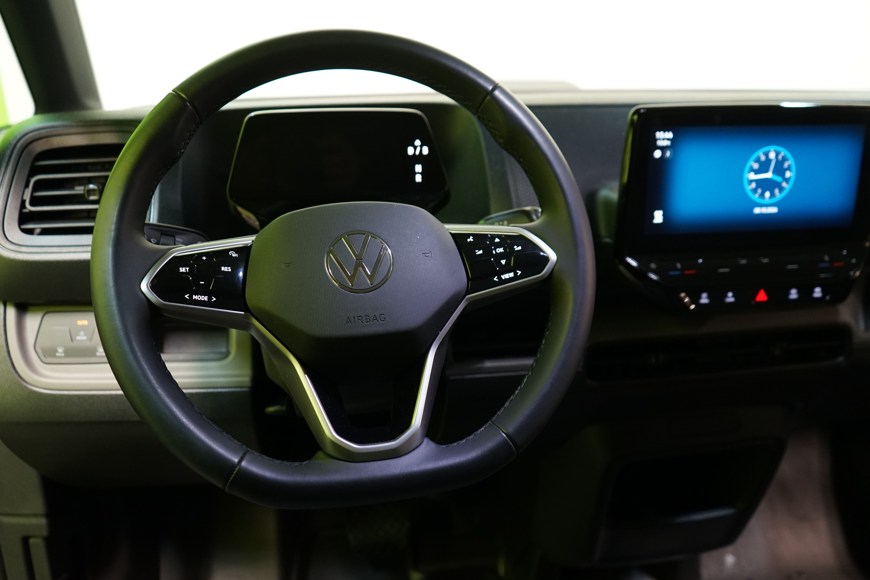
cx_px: 435
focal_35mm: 28
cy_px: 290
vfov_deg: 46.4
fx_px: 677
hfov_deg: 65.5
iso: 1250
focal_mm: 28
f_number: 3.5
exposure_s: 1/30
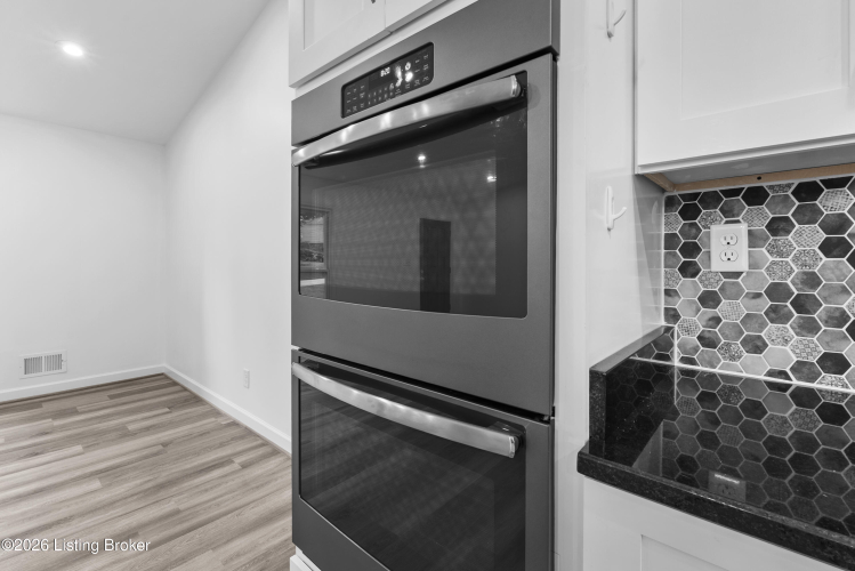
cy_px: 286
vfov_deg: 73.8
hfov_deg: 96.7
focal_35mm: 16
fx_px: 380
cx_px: 428
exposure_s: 1.3
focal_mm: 16
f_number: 11
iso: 400
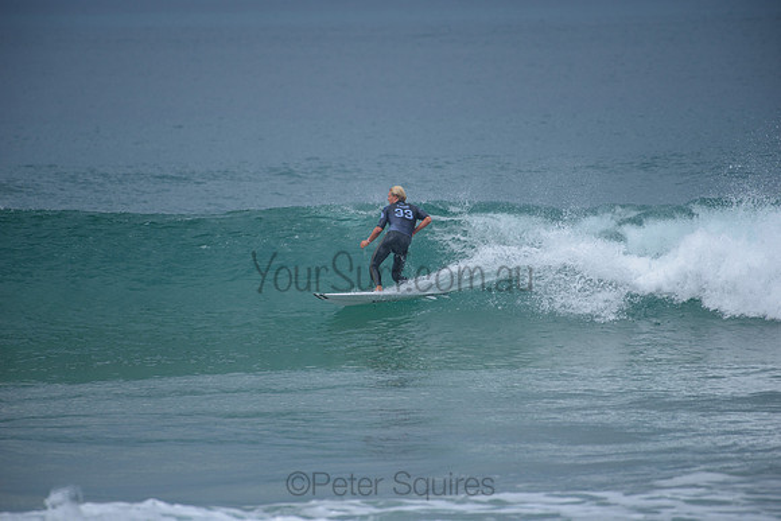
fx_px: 10849
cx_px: 390
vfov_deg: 2.8
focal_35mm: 500
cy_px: 260
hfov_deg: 4.1
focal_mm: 500
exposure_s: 1/2000
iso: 250
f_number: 5.6
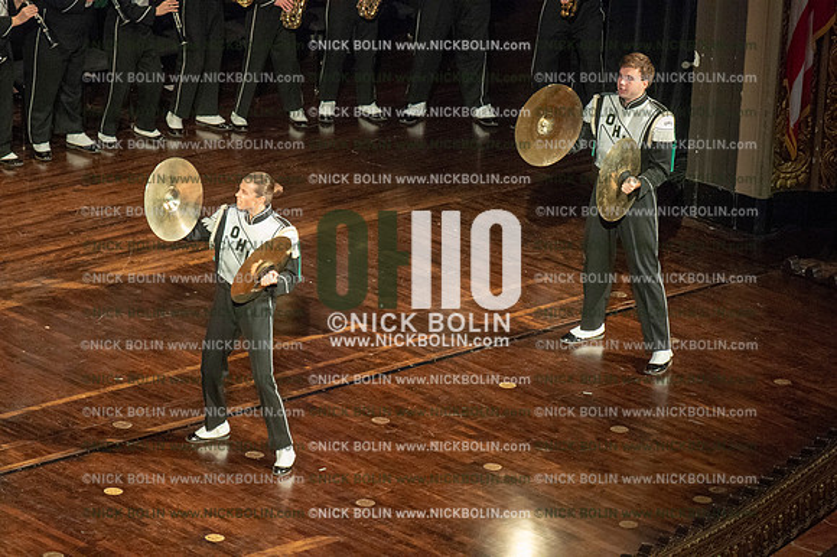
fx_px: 4880
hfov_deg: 9.8
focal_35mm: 210
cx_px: 418
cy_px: 278
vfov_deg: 6.5
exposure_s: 1/200
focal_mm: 210
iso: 8000
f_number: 5.6
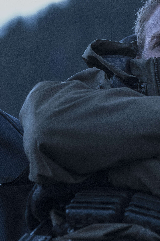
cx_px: 139
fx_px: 2039
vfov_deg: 6.7
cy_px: 75
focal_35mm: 306
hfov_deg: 4.5
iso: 3200
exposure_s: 1/40
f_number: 3.6
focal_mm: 98.2
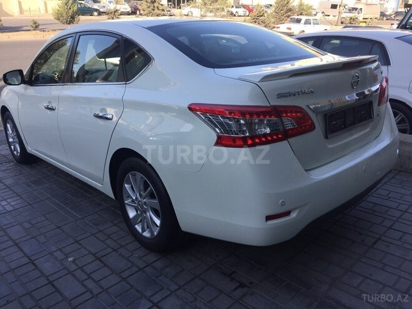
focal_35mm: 29
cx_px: 206
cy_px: 154
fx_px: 345
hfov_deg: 61.7
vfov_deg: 48.2
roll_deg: -1.4
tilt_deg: -23.3
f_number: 2.2
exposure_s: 1/542
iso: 32
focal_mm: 4.15
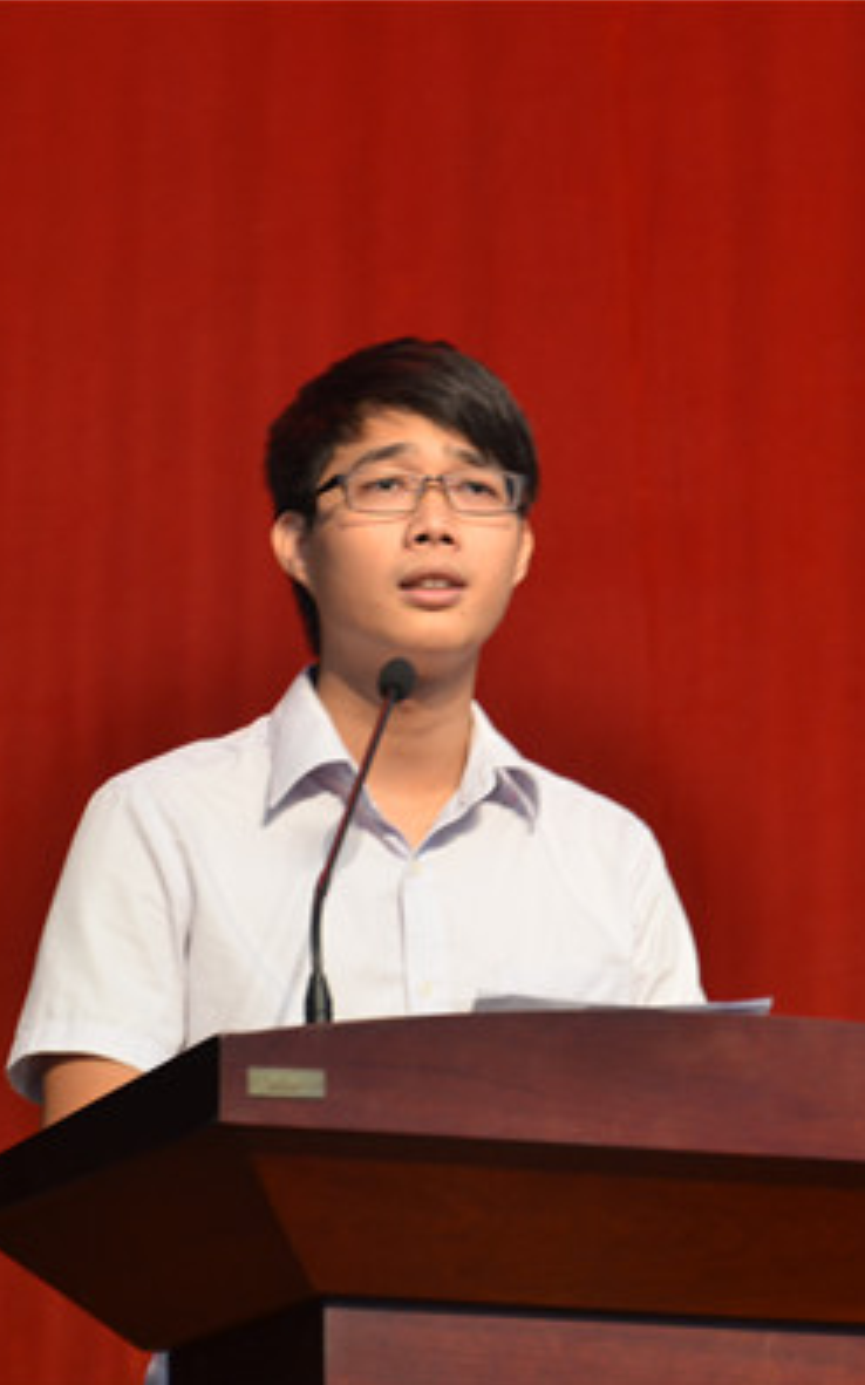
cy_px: 694
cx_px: 418
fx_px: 9202
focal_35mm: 244
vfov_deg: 8.6
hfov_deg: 5.4
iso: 500
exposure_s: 1/13
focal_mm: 105
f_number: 5.6
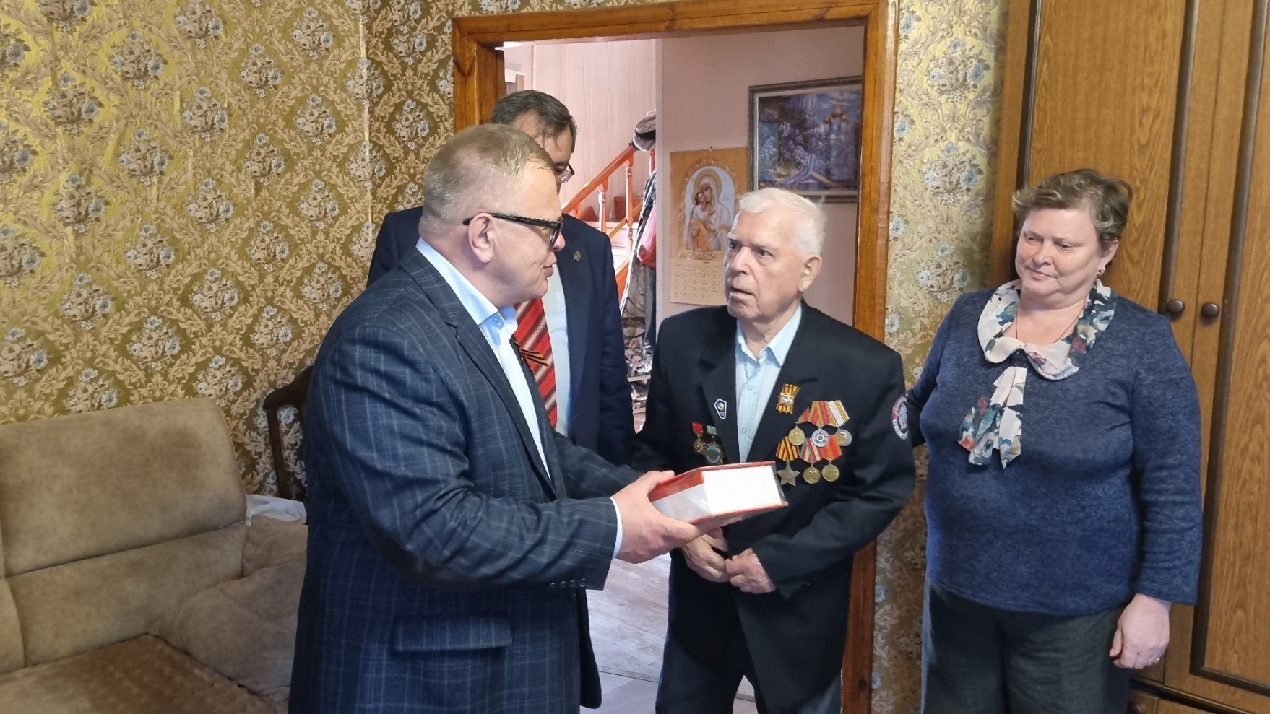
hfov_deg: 66.1
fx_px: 977
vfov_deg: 40.2
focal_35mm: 29
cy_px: 336
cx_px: 628
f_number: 1.8
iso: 800
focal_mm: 5.4
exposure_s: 1/50
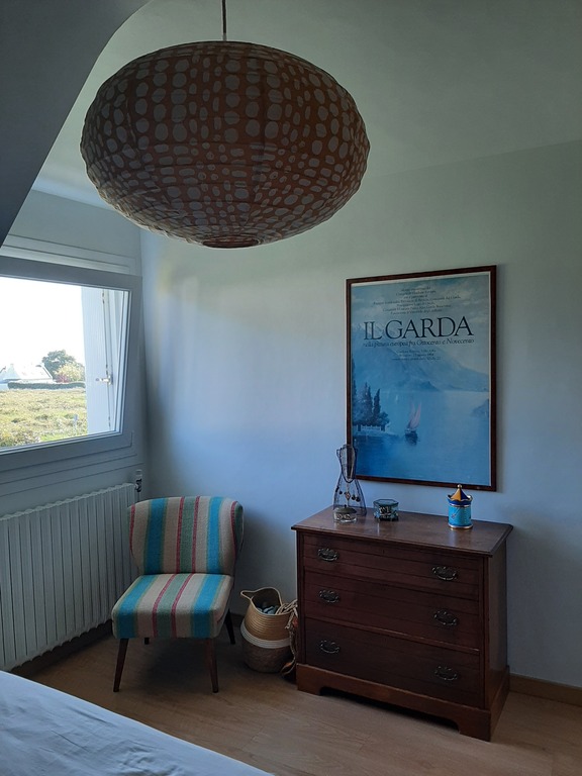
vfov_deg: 67.3
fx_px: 583
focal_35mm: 26
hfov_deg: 53.1
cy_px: 388
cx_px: 291
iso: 64
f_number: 1.7
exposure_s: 1/100
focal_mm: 3.93
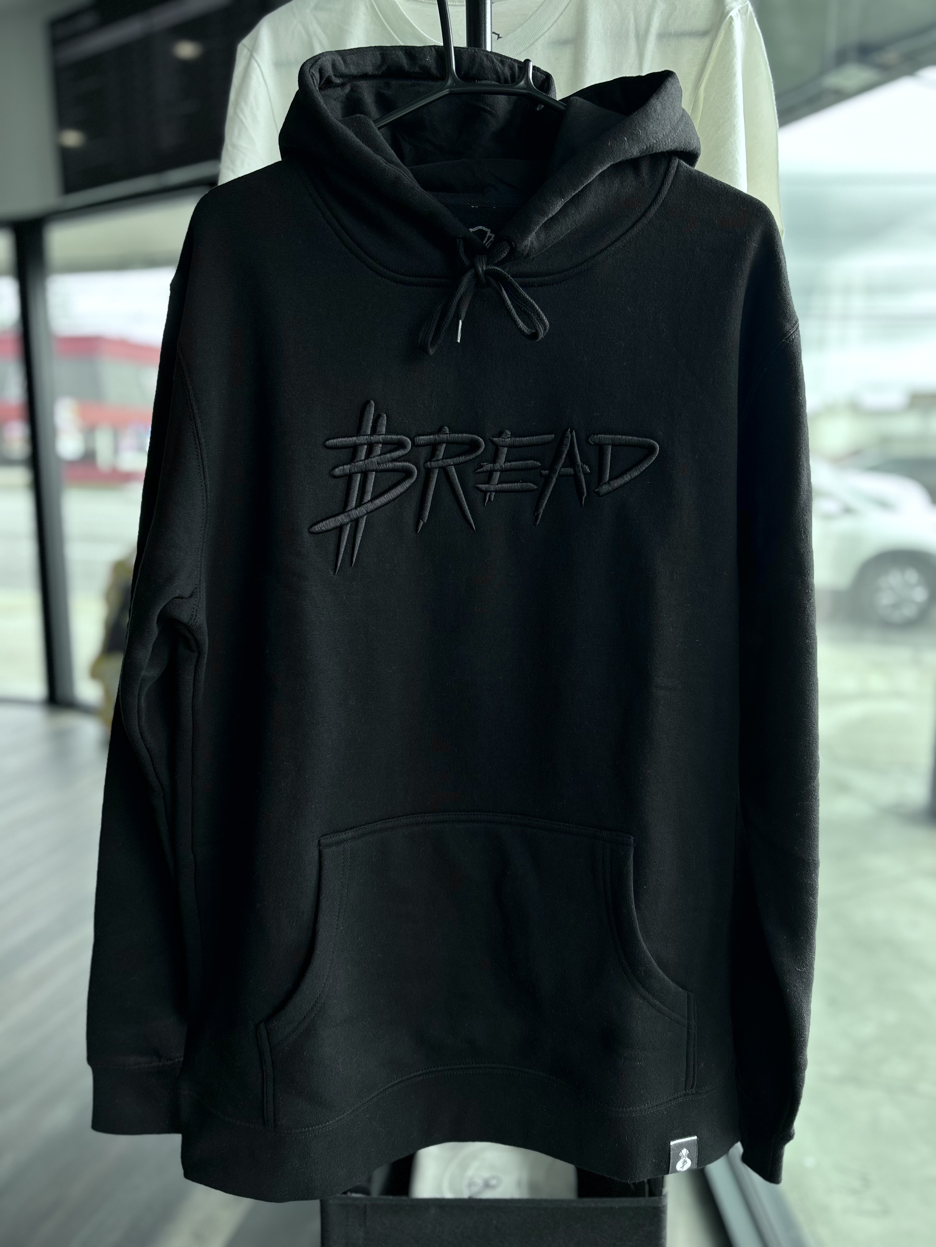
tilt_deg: -9.4
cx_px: 468
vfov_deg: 67.3
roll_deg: -1.0
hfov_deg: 53.1
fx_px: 937
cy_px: 624
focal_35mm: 26
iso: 64
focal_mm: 5.7
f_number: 1.5
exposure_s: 1/151
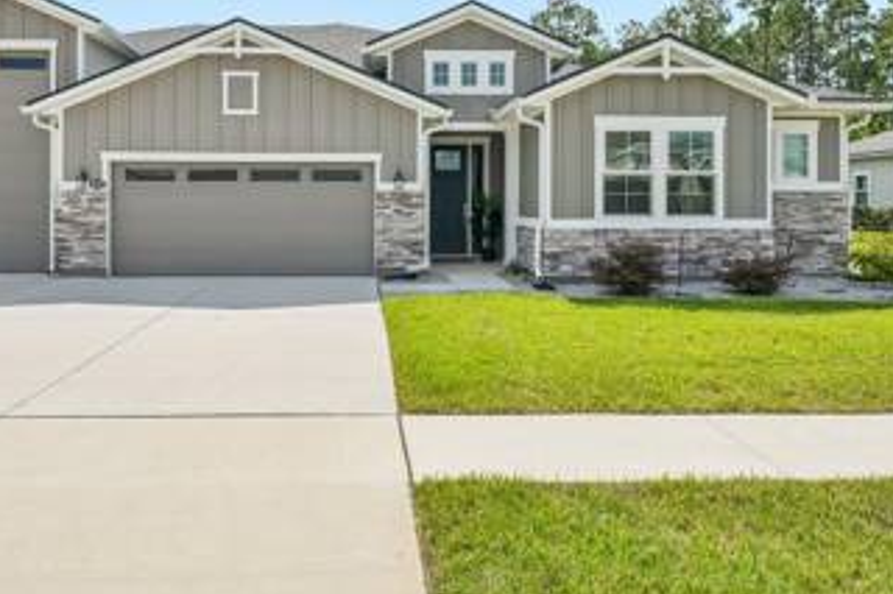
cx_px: 371
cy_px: 190
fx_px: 694
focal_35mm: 28
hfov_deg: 65.1
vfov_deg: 45.5
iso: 100
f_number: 8
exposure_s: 1/500
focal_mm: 14
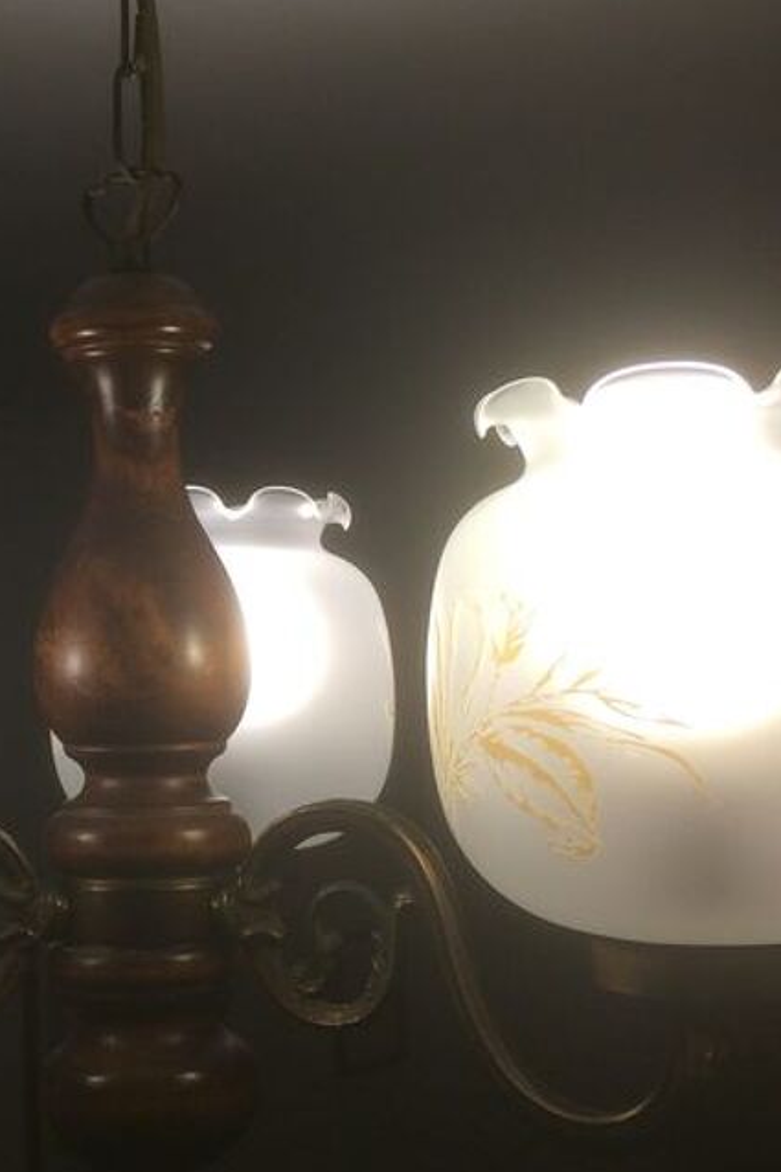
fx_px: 2051
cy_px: 455
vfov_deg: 31.8
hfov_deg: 21.2
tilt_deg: +7.1
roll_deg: +1.2
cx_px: 114
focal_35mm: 63
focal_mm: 4.15
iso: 50
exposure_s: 1/100
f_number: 2.2
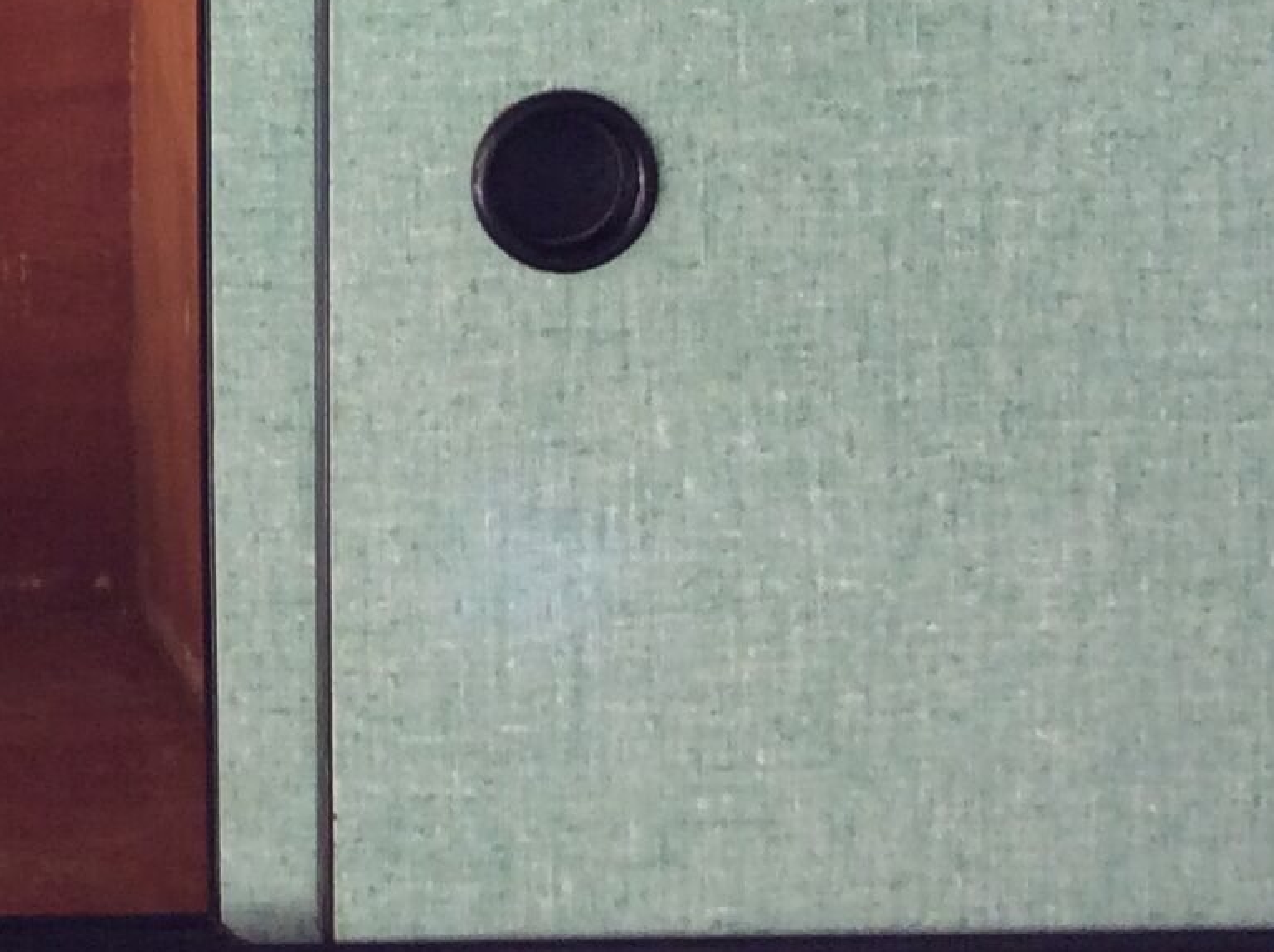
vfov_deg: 13.3
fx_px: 3970
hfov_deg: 16.9
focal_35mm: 108
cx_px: -511
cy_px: -221
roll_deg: +1.1
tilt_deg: -4.4
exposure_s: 1/25
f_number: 2.4
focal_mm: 3.3
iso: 50
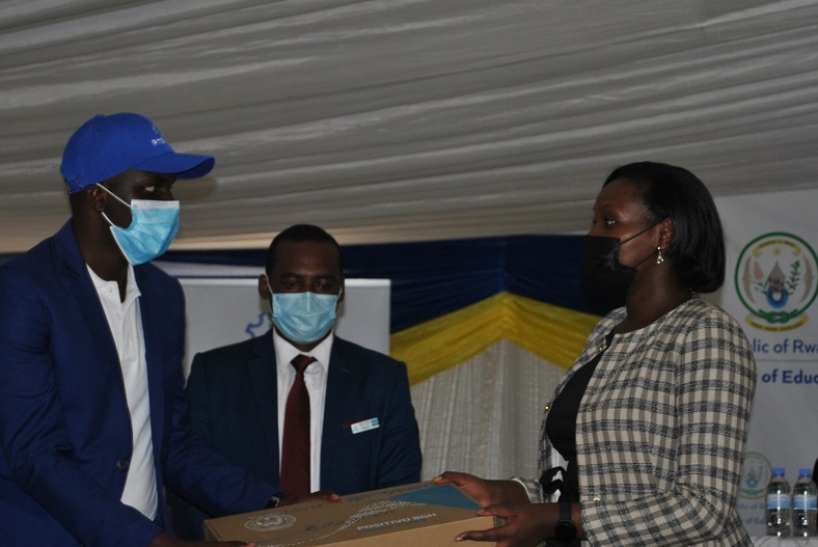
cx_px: 400
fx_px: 2380
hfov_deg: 19.5
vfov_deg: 13.1
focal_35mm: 105
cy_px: 275
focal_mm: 55
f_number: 5.6
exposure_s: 1/60
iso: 200
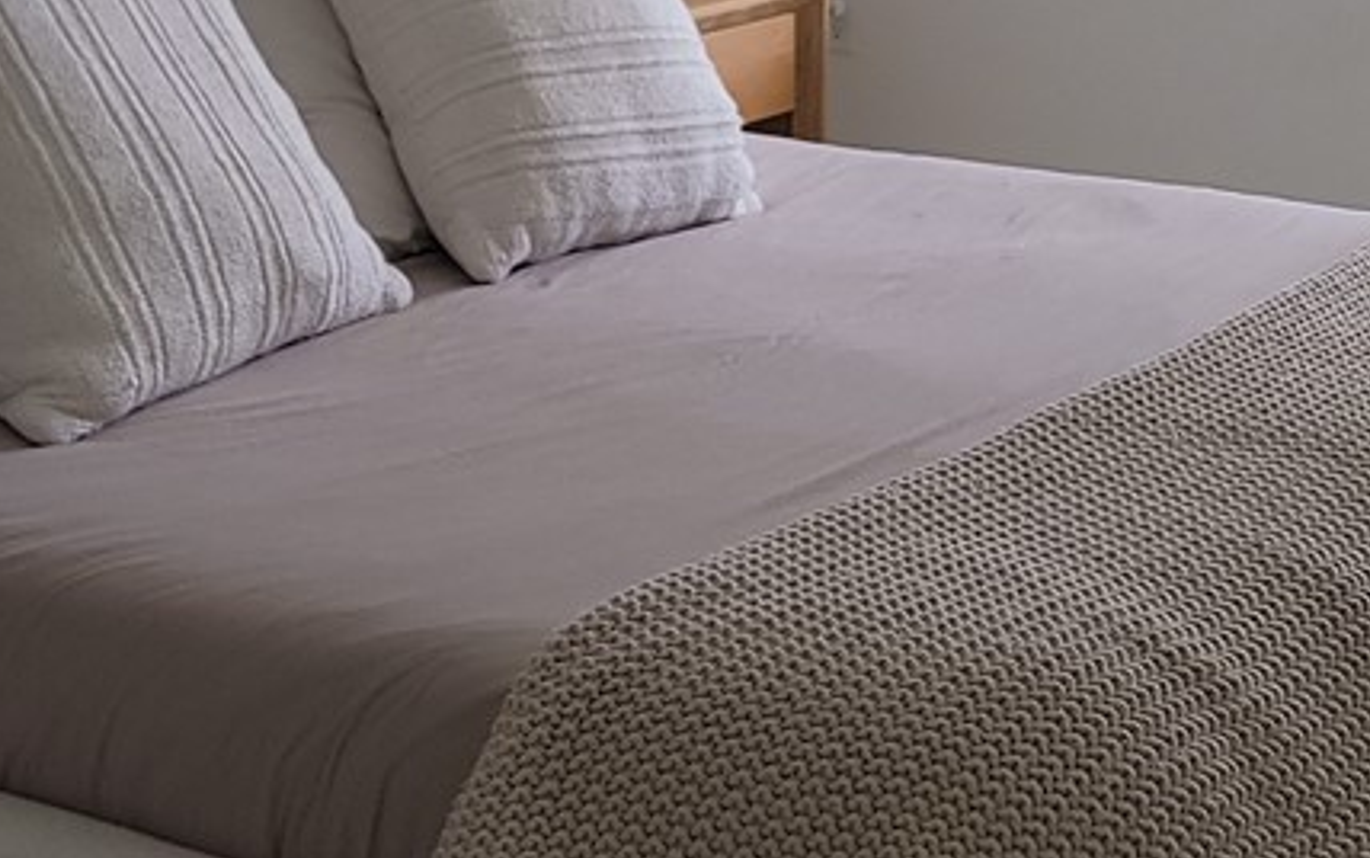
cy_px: -192
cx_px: 461
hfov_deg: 21.8
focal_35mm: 95
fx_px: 3549
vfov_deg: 13.4
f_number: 1.8
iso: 20
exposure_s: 1/60
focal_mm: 6.7
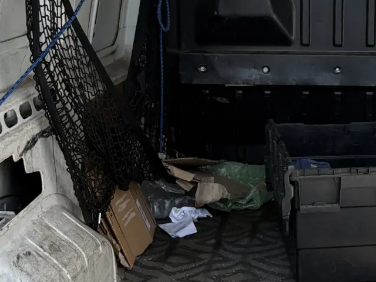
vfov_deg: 18.9
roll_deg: +0.8
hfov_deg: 24.4
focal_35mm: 78
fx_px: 847
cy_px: 111
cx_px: 330
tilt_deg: -8.3
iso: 64
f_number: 1.6
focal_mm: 5.96
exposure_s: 1/1175
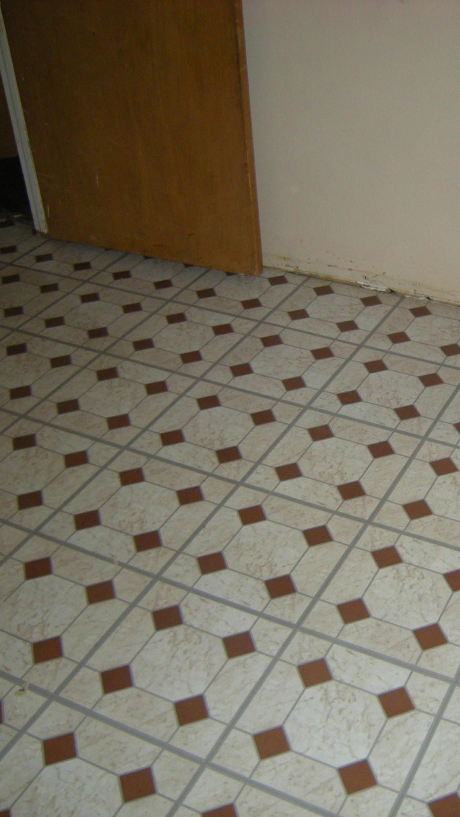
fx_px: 889
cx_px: 420
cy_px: 411
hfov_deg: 27.9
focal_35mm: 41
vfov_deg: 49.4
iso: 168
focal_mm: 4.7
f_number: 2.8
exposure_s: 1/60
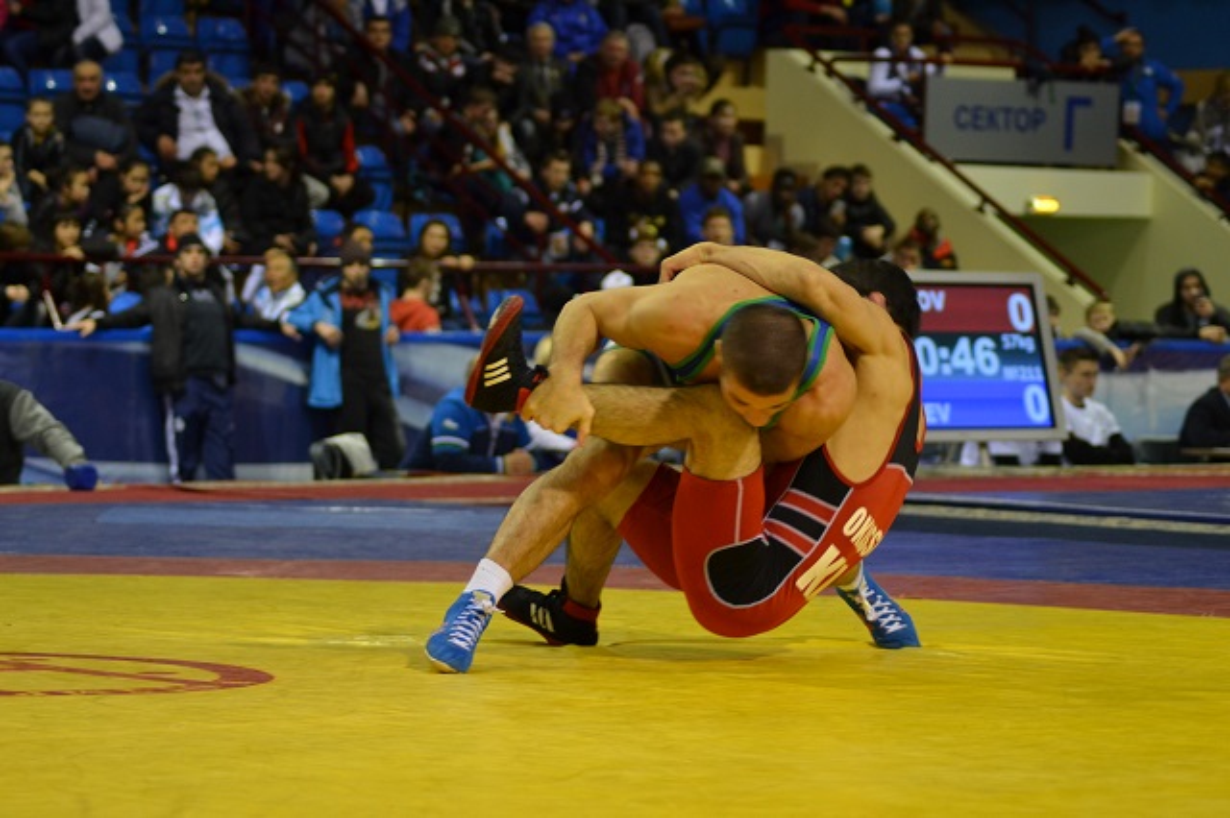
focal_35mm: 142
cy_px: 409
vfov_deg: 9.6
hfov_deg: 14.4
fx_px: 4866
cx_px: 615
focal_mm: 95
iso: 1000
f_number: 4
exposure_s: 1/125
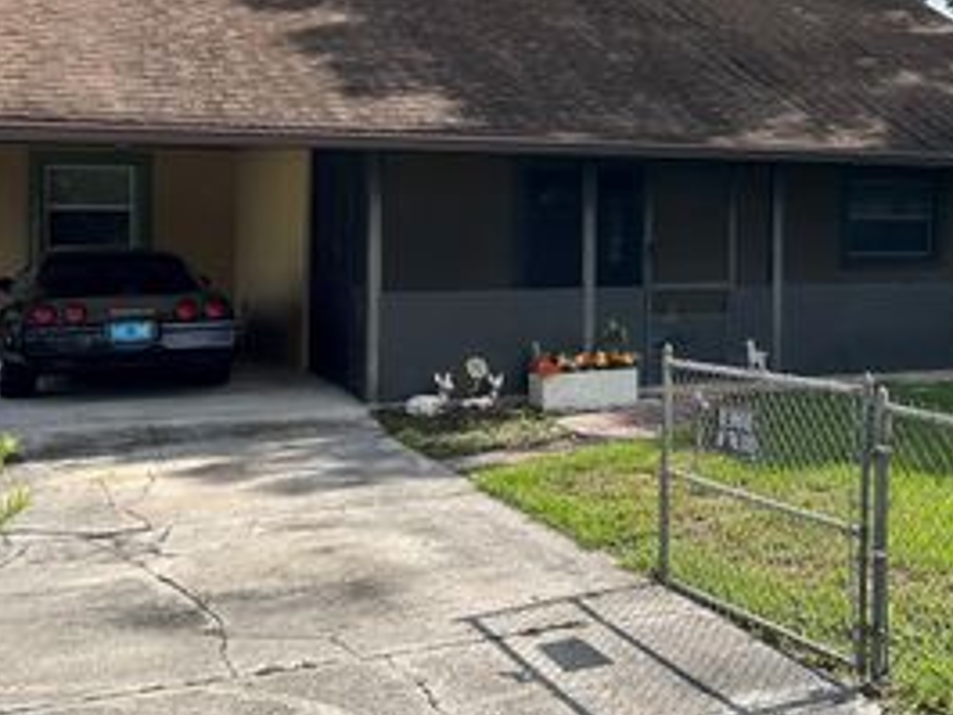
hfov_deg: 37.8
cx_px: 726
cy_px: 207
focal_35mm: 49
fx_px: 1350
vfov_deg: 29.4
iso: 50
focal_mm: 5.7
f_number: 1.5
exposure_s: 1/3356
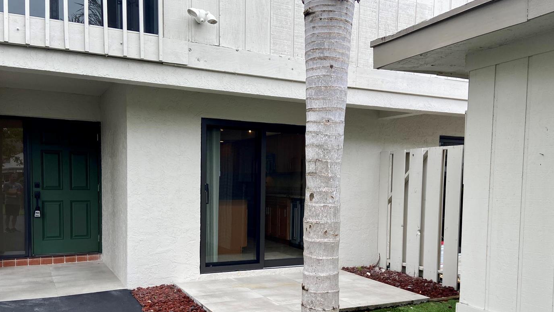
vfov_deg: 35.2
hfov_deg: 59.5
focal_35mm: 33
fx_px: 485
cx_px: 271
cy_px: 214
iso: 32
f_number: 1.8
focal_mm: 4.25
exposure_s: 1/588
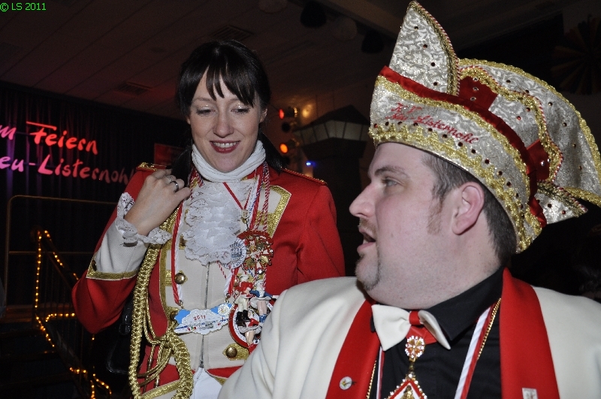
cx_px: 300
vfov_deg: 36.8
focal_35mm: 36
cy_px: 200
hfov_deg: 53.2
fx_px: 600
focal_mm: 24
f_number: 5
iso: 400
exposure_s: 1/60
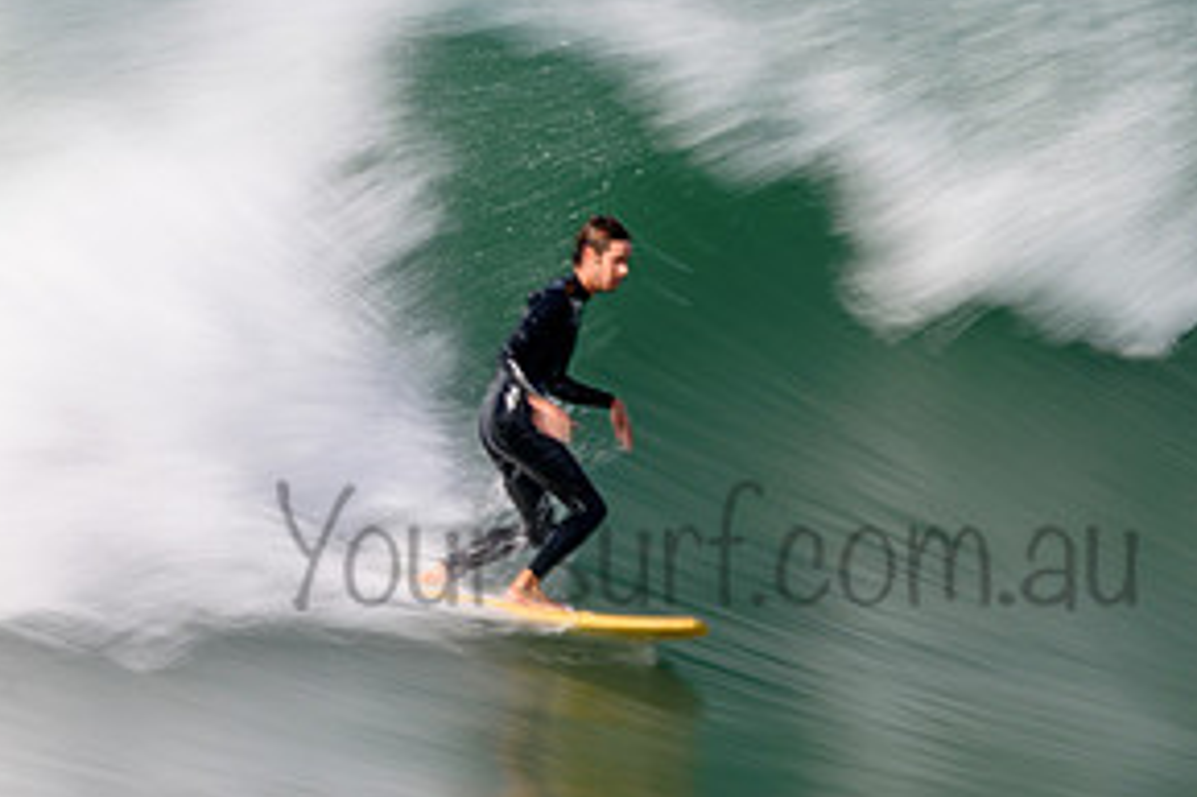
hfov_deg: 1.6
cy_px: 510
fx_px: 43930
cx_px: 702
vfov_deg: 1.0
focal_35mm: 1322
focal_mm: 440
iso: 100
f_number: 18
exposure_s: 1/20
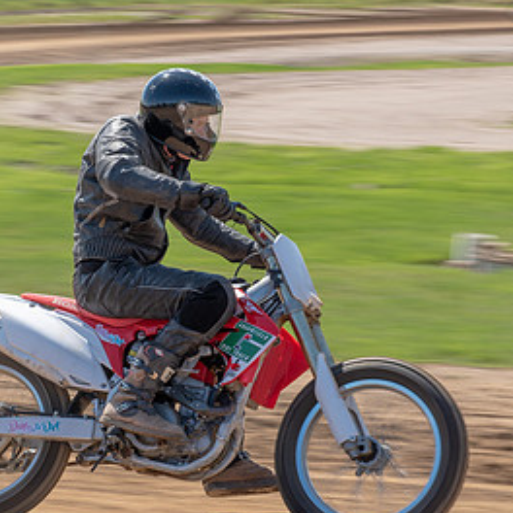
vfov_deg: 11.7
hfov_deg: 11.7
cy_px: 343
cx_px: 120
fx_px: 2498
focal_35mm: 149
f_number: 8
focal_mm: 70
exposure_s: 1/160
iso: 100
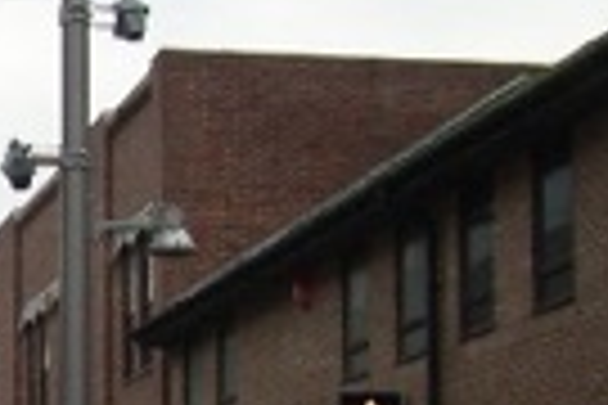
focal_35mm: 129
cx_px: -428
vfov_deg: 10.3
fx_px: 2178
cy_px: 598
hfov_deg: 14.3
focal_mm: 5.8
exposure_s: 1/160
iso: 80
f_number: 2.6
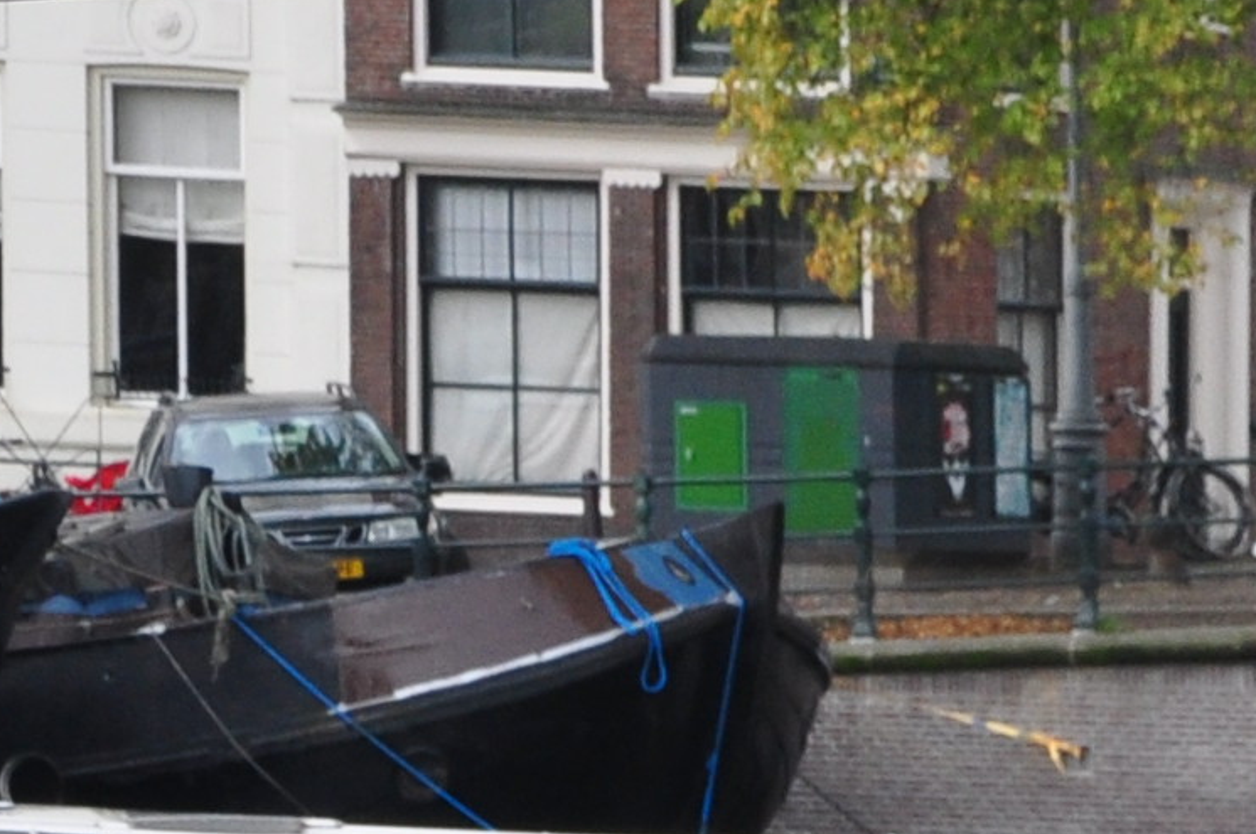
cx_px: 3508
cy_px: 1961
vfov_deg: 3.0
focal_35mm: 449
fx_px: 15648
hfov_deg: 4.4
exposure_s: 1/250
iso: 400
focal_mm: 52
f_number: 8
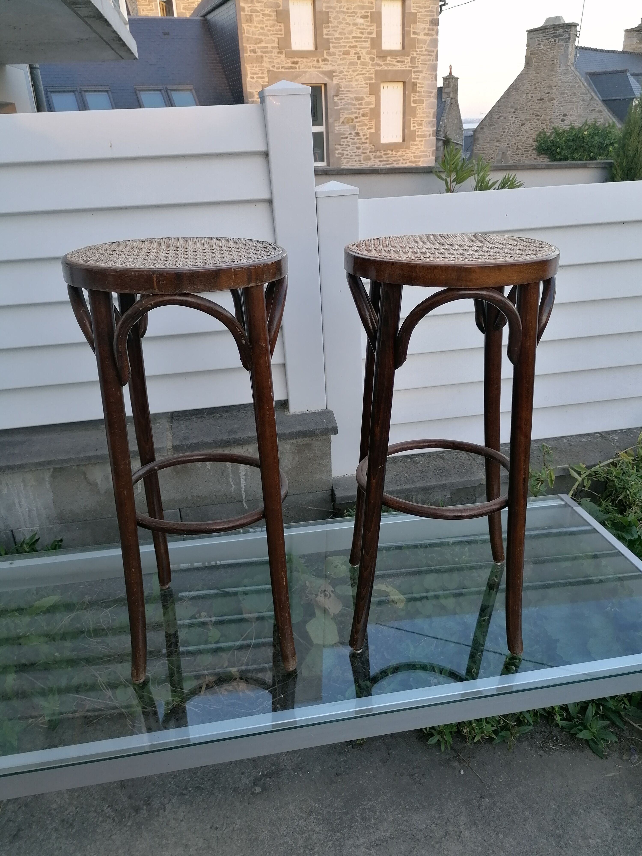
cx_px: 321
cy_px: 428
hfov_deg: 51.4
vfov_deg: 65.3
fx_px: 668
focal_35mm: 27
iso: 50
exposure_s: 1/100
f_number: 1.8
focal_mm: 4.75
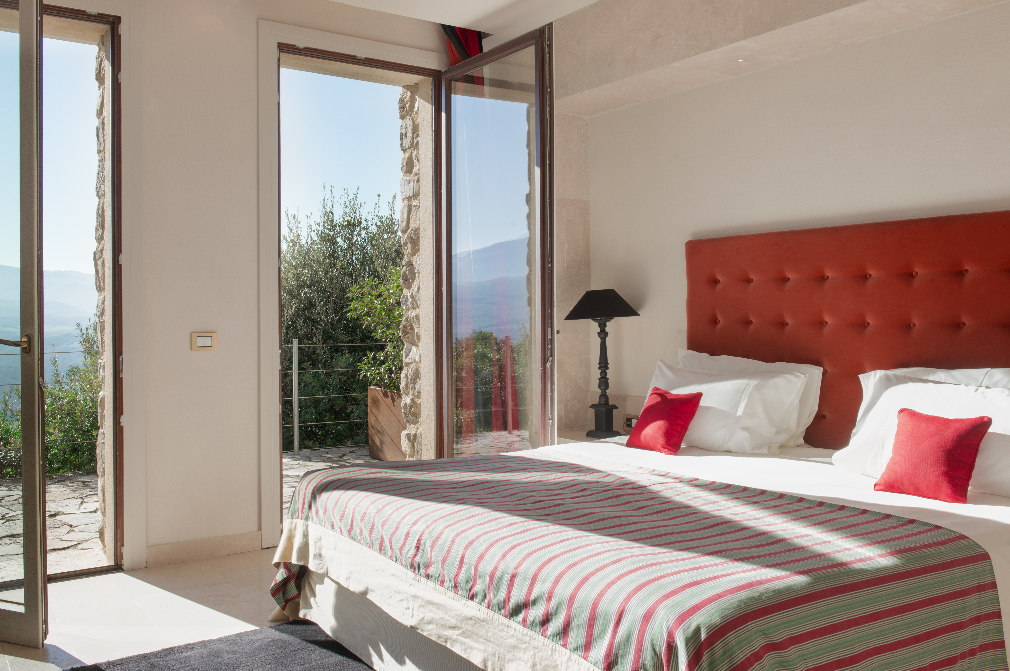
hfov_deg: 60.3
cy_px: 348
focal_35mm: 31
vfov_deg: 42.2
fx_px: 869
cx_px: 494
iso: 200
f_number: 16
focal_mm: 29
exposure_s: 1/25
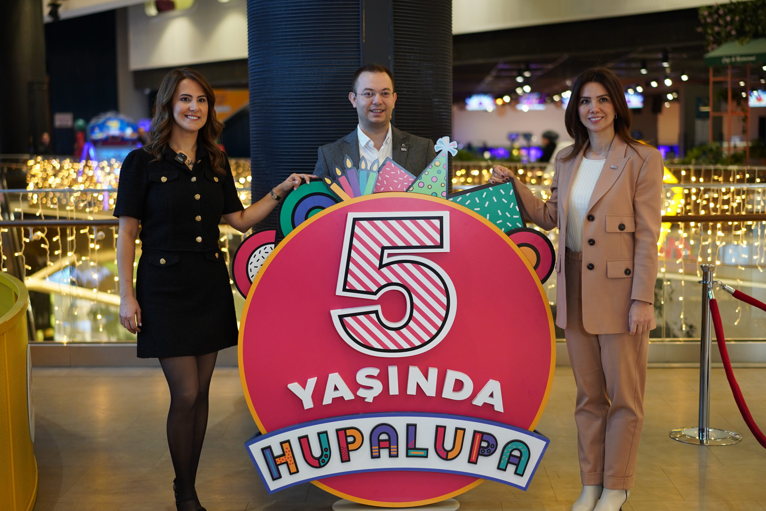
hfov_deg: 36.2
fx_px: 1170
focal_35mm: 55
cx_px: 383
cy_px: 256
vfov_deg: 24.6
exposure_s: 1/200
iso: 800
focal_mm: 55
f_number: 2
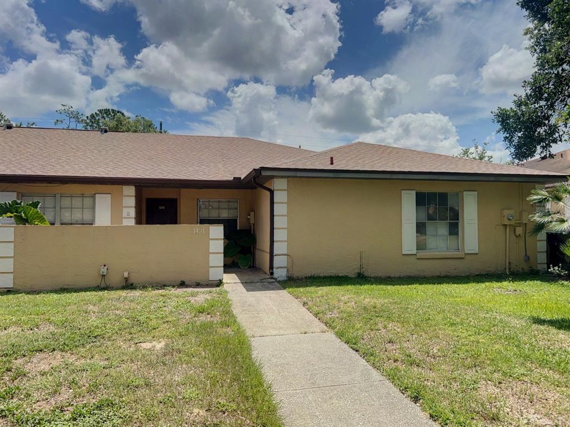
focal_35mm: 26
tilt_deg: +1.9
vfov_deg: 53.1
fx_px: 428
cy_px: 214
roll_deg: +0.5
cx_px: 285
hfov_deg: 67.3
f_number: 1.5
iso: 50
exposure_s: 1/6579
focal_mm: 5.7
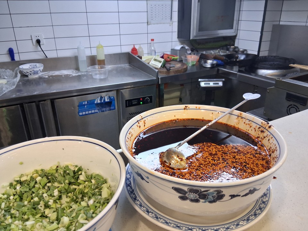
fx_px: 231
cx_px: 154
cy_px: 116
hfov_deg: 67.3
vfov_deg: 53.1
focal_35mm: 26
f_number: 1.8
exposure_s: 1/60
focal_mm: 3.98
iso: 320
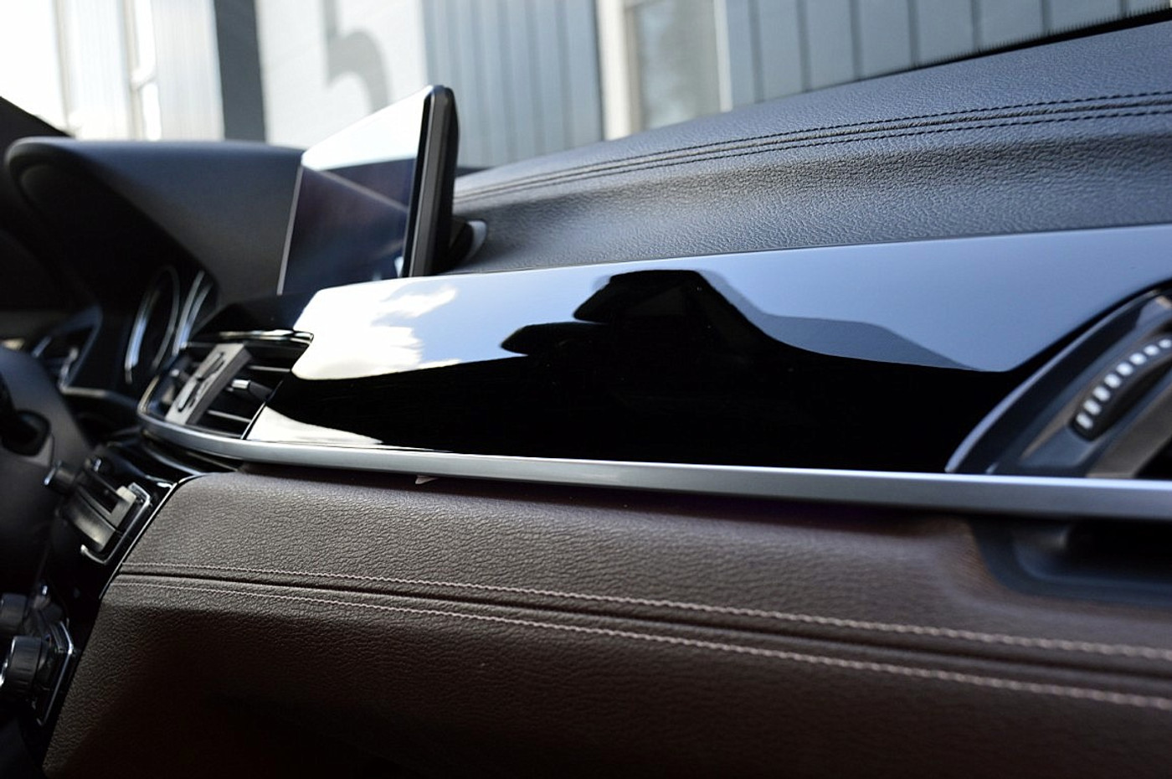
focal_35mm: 45
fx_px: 1463
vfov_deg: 29.8
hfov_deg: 43.6
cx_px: 586
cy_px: 390
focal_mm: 30
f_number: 8
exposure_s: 1/60
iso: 400
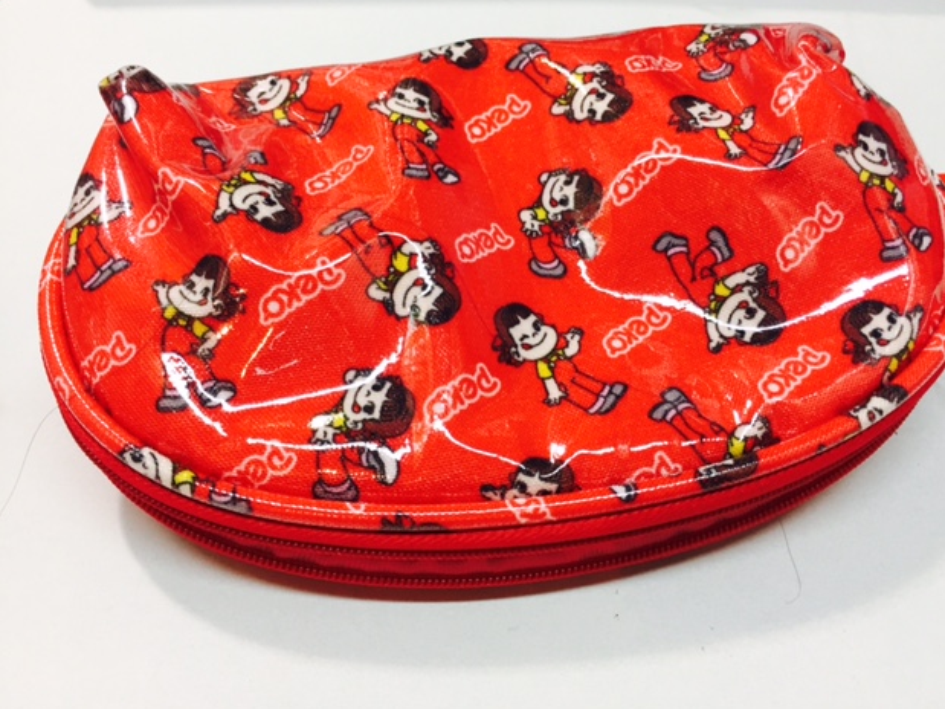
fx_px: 819
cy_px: 351
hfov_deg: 60.0
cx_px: 487
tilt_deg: -55.5
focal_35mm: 30
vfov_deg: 46.8
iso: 64
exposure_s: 1/33
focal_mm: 4.15
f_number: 2.2
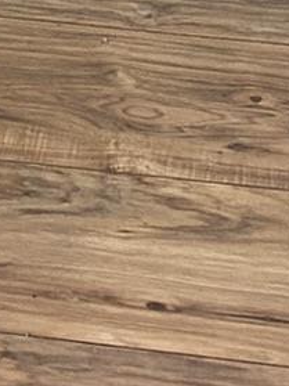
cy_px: -941
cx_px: 51
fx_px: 2128
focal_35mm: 191
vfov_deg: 8.1
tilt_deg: -12.2
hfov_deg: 7.8
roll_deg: +1.6
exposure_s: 1/60
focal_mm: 4.25
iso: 200
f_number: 1.8
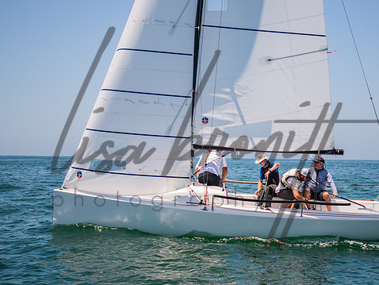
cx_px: 228
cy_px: 140
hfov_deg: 27.7
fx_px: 767
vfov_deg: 21.0
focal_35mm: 70
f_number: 5
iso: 100
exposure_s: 1/500
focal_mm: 40
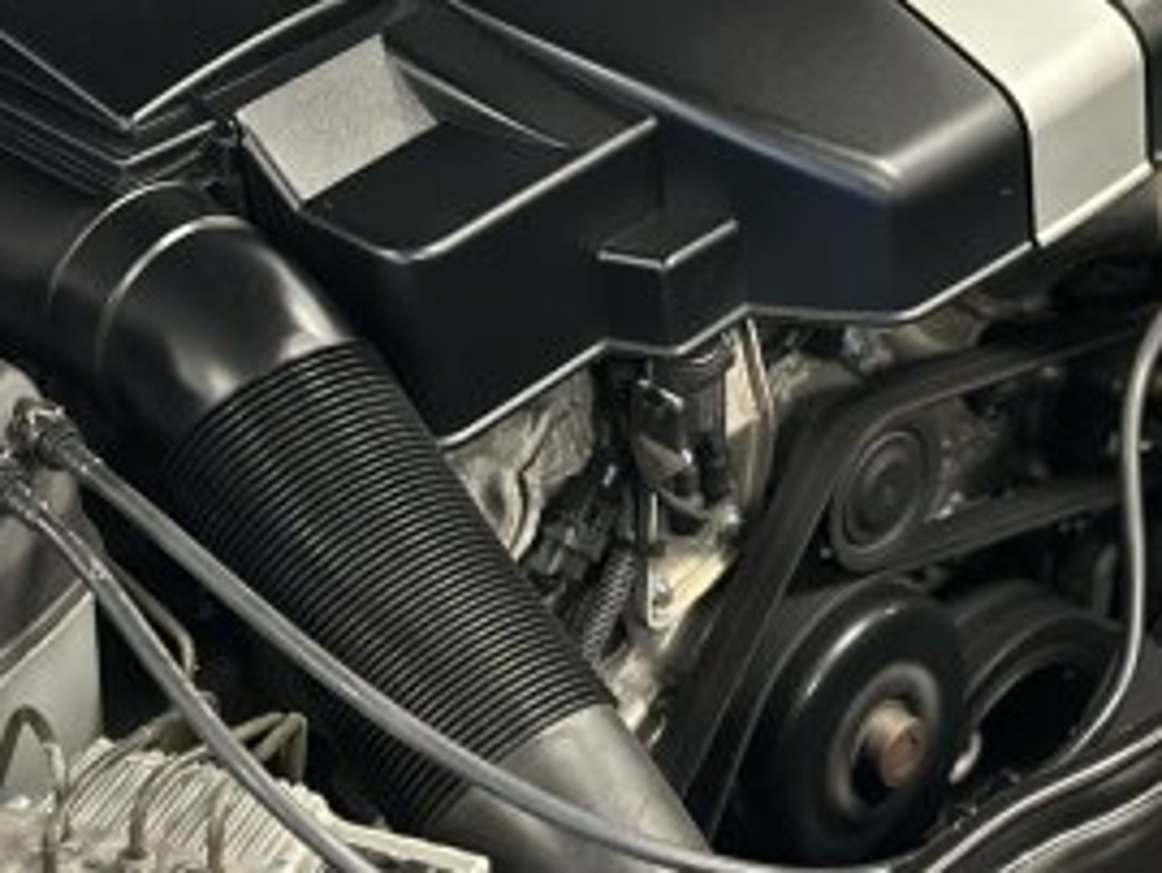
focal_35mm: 114
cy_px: 26
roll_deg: +0.6
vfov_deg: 12.9
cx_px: 644
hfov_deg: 17.3
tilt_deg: -31.5
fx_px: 3828
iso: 640
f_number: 1.78
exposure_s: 1/33
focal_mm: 6.86
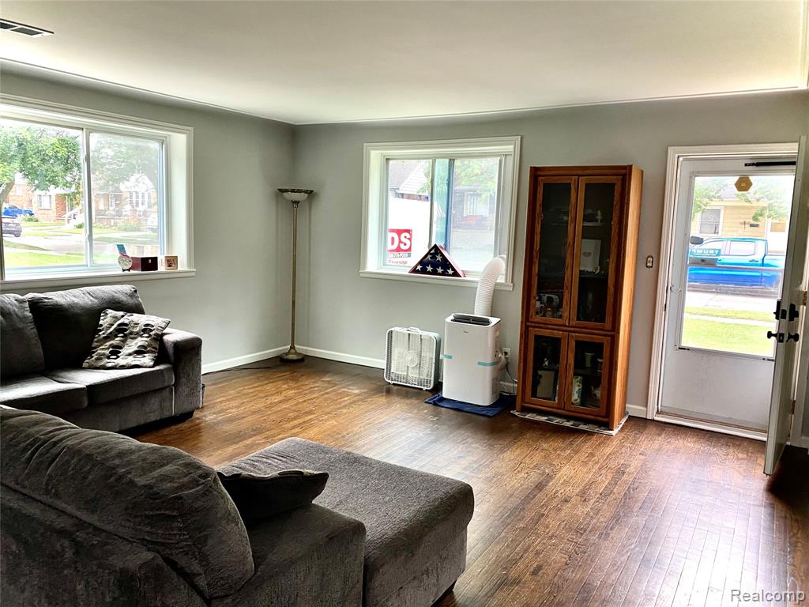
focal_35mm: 26
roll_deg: -2.5
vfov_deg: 53.1
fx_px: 608
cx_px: 404
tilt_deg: -7.2
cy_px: 304
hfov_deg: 67.3
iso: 200
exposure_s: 1/60
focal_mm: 4.25
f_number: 1.8
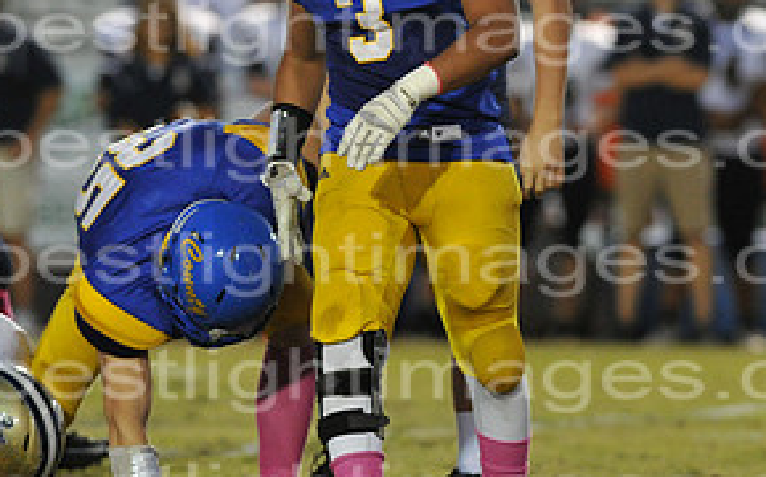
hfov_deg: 3.4
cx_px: 331
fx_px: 12805
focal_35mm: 614
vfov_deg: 2.1
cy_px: 207
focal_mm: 300
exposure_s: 1/500
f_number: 4.5
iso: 5000
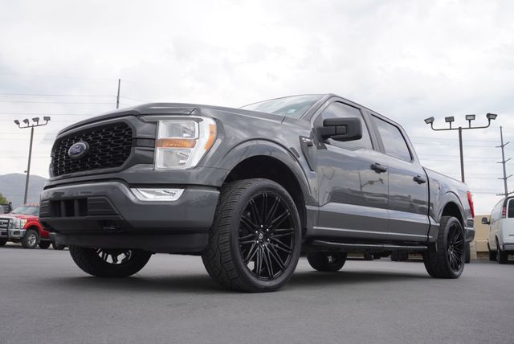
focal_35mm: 33
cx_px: 257
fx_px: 472
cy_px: 172
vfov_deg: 40.0
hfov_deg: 57.2
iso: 100
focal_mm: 22
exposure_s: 1/160
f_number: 7.1
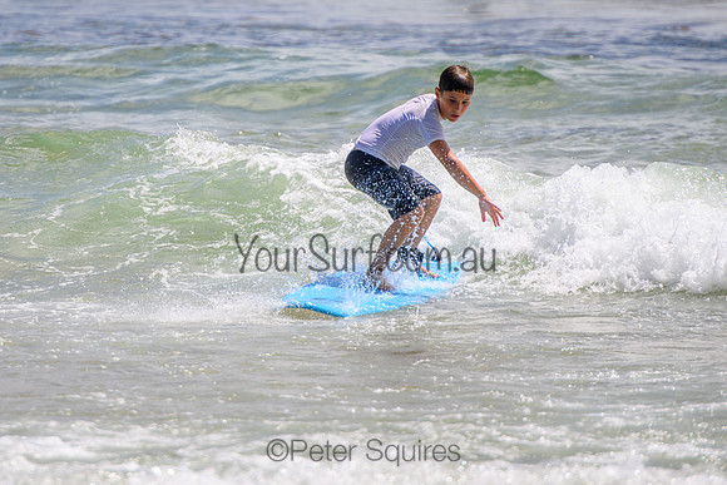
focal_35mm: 550
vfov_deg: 2.5
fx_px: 11106
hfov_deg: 3.7
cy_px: 162
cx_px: 250
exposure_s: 1/2000
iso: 220
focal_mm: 400
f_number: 5.6
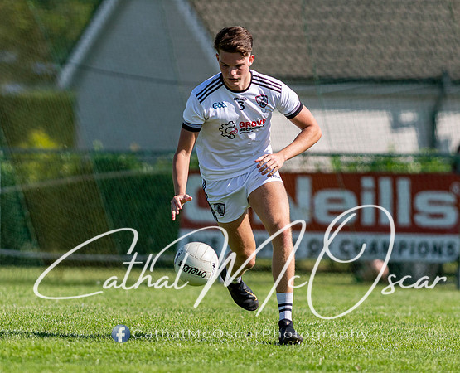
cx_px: 233
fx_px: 8642
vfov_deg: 2.5
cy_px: 198
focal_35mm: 631
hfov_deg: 3.0
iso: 140
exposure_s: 1/2500
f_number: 2.8
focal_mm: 300
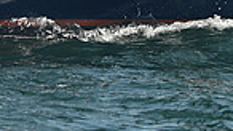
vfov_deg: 2.5
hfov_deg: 4.5
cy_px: -106
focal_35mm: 483
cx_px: 169
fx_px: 2983
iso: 320
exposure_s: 1/1000
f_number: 8
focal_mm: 116
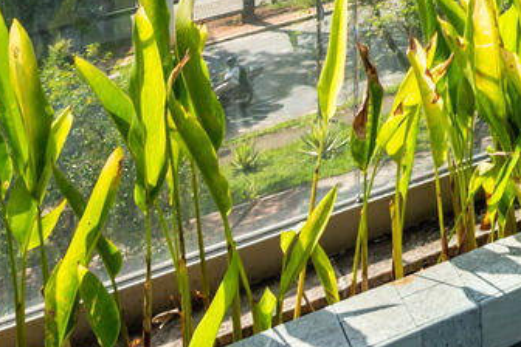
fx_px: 1158
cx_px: 947
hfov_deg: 19.1
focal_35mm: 80
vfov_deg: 13.1
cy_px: -477
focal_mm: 14
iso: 100
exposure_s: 1/320
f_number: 8
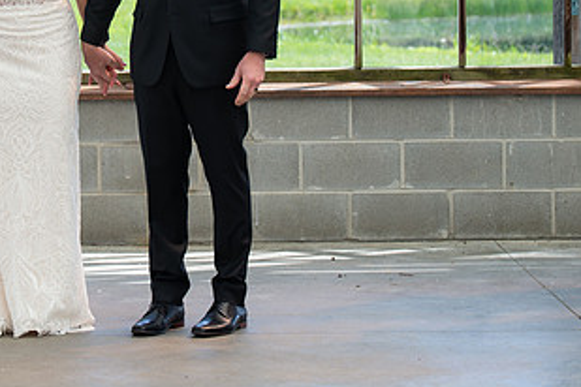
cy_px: 33
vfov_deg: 7.4
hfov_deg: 11.1
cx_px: 64
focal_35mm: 184
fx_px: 2969
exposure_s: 1/200
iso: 160
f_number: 5.6
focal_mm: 98
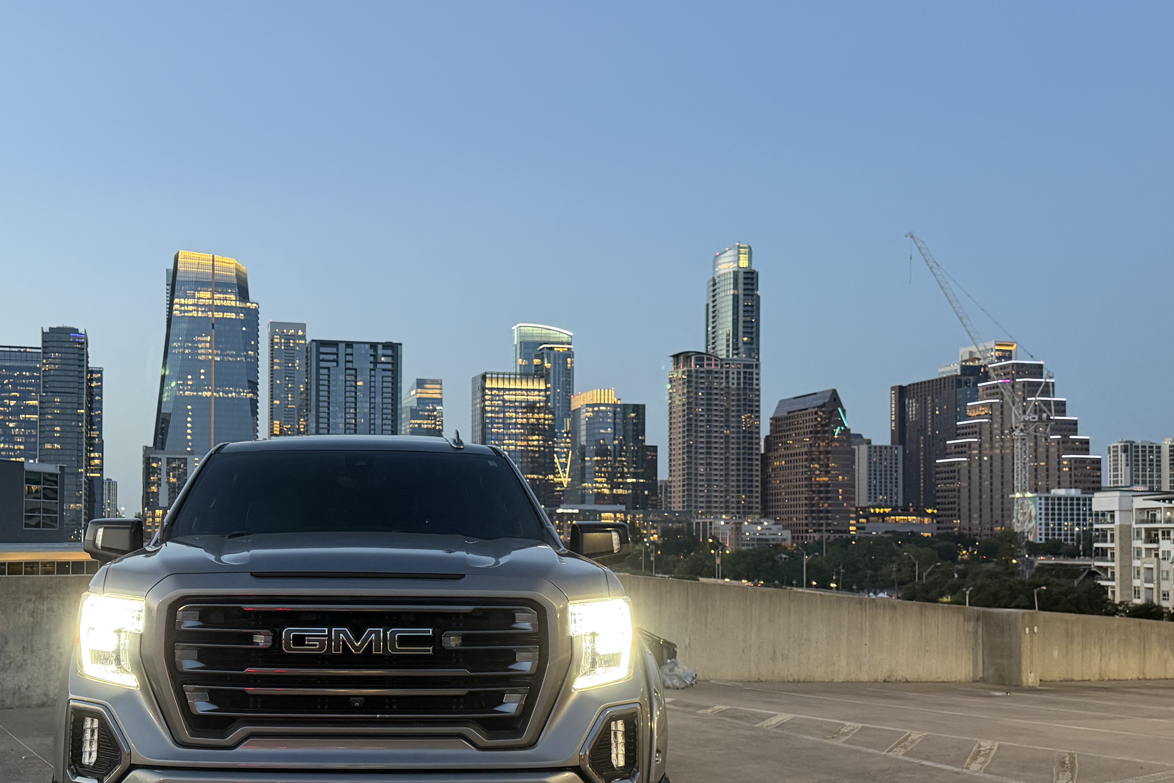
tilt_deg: +1.6
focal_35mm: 37
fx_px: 1206
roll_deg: +0.0
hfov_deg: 50.8
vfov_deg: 35.7
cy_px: 506
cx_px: 375
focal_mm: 6.76
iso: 400
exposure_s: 1/60
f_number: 1.78
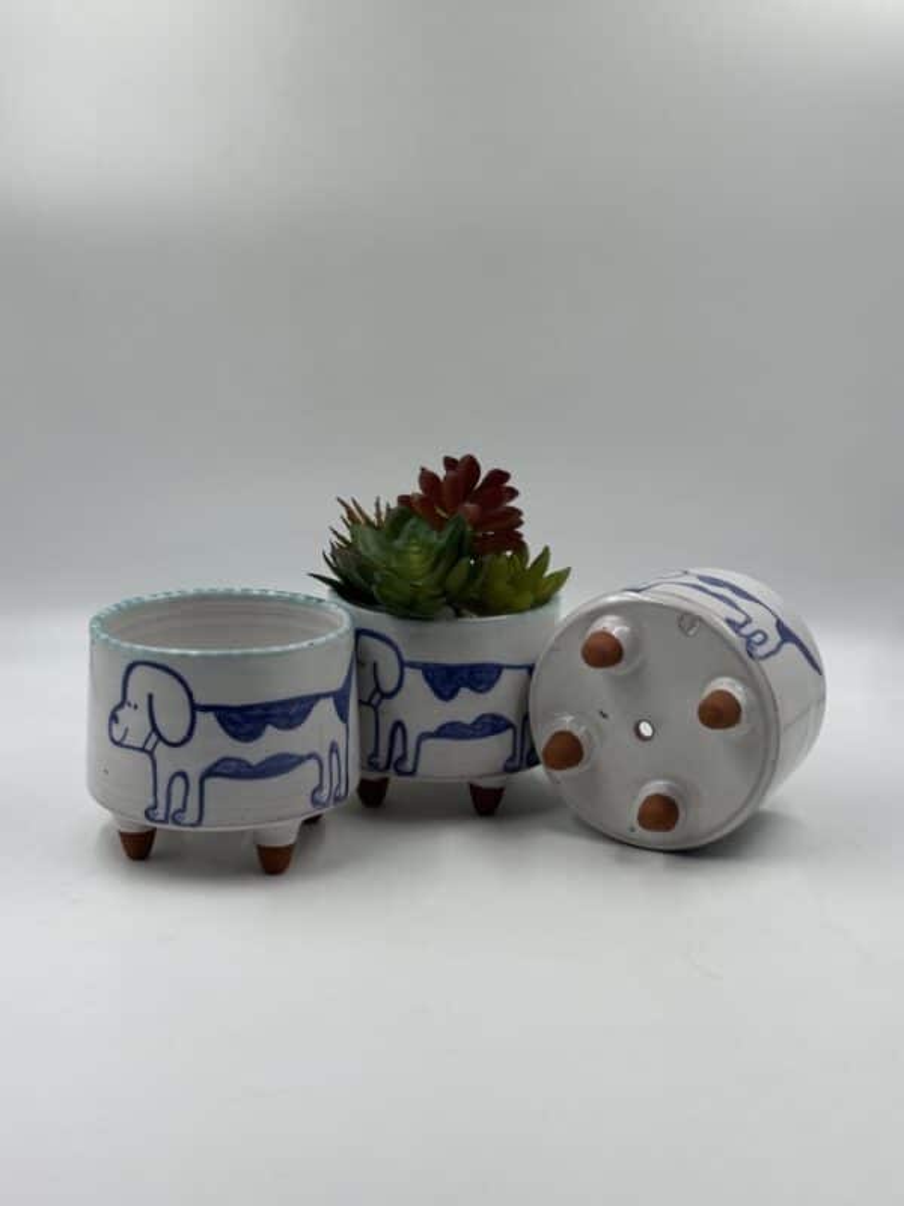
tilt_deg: -15.6
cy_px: 603
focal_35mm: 48
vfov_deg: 39.7
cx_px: 452
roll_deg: -2.1
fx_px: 1671
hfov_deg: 30.3
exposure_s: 1/762
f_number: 1.78
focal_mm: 6.86
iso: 64
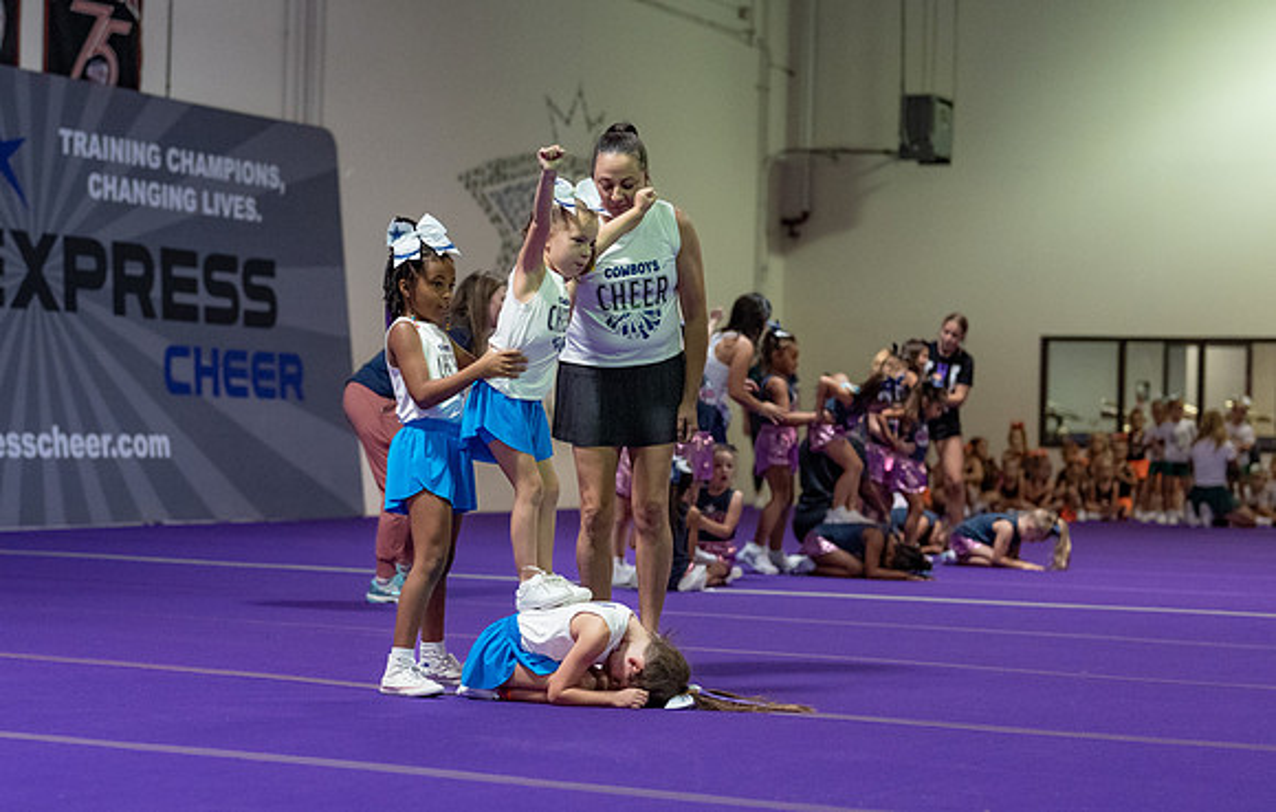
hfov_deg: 23.9
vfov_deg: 15.4
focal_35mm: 86
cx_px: 480
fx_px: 3001
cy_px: 426
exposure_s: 1/1000
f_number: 1.8
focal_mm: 50
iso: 3200
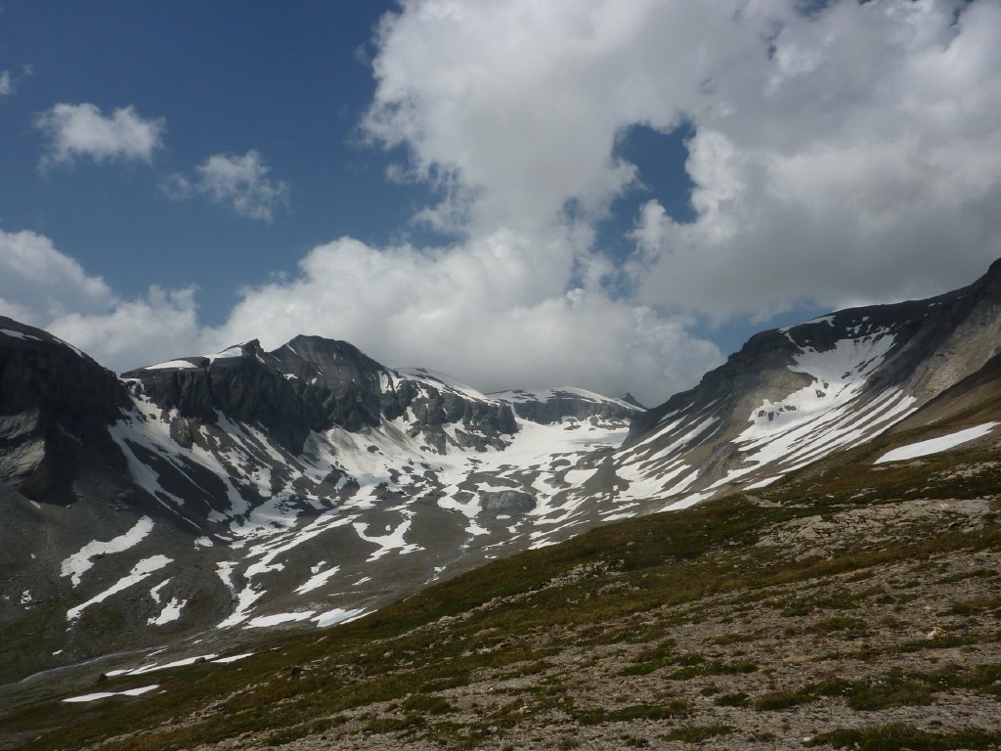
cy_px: 376
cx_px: 500
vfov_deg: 54.9
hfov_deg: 69.4
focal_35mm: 25
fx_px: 723
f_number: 6.3
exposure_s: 1/1000
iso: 80
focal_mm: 4.1
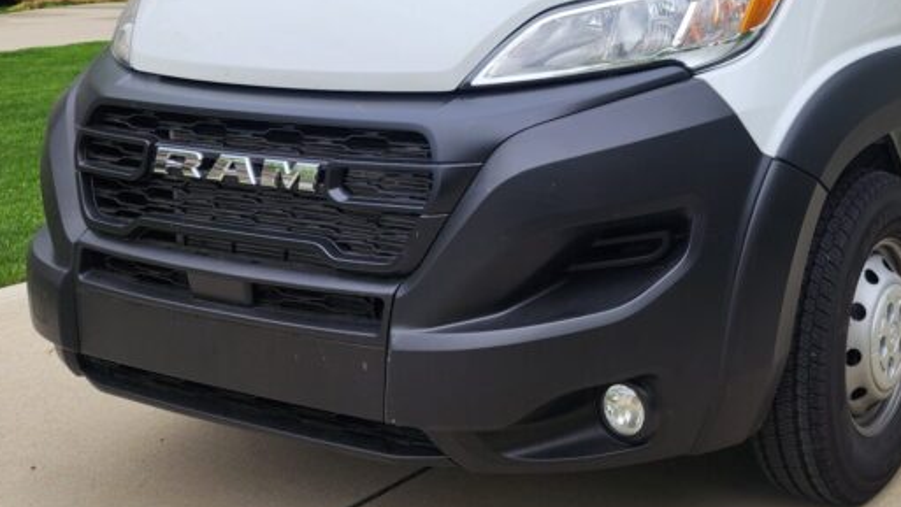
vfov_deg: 23.1
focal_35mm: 50
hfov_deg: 38.2
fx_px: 1195
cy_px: 18
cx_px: 831
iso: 12
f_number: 1.8
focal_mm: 6.4
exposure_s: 1/262
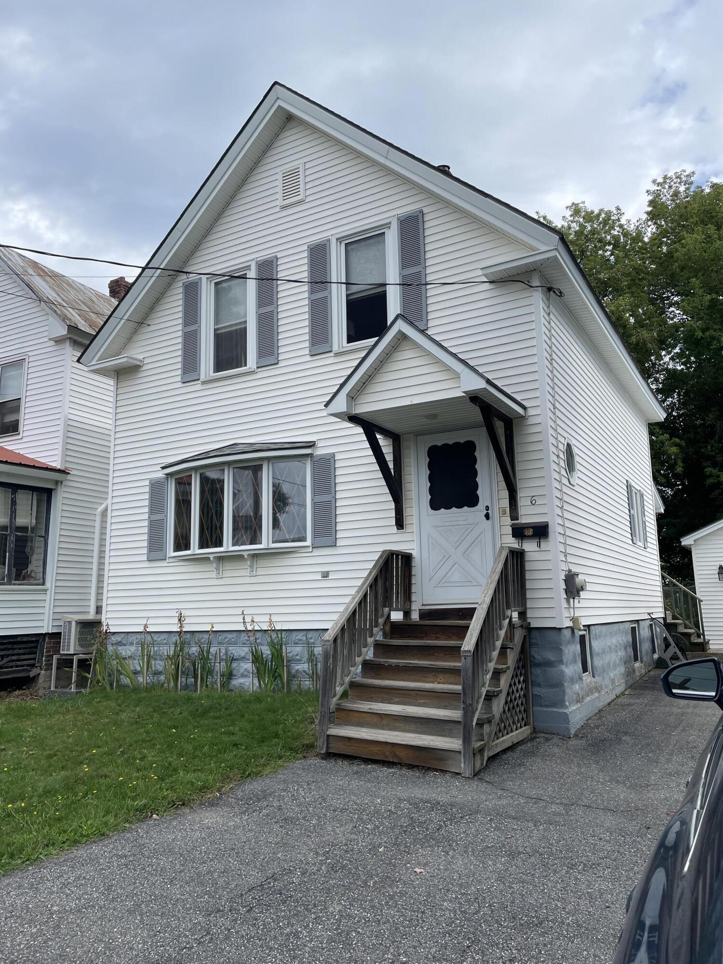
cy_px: 482
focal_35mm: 26
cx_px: 362
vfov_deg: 67.3
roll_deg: +0.5
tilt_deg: +12.5
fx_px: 724
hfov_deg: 53.1
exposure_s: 1/2506
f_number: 1.6
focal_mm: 4.2
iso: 32
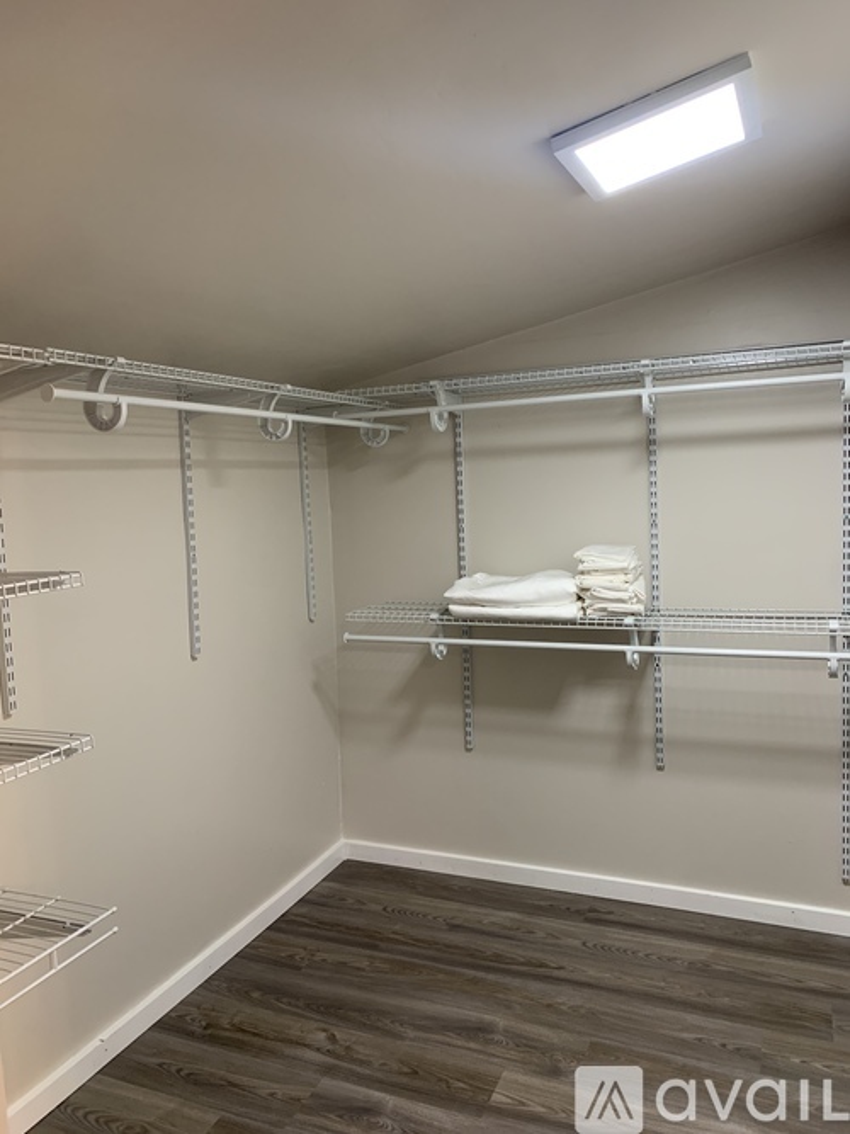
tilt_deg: -4.4
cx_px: 425
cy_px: 567
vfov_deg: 67.3
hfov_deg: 53.0
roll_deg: +1.8
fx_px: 852
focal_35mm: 26
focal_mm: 4.25
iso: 200
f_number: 1.8
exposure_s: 1/60
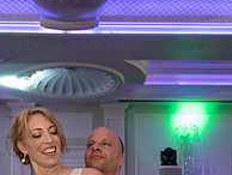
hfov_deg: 27.9
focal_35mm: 69
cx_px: 69
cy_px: 186
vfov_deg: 20.5
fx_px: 463
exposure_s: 1/125
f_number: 3.2
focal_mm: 24
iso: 1600
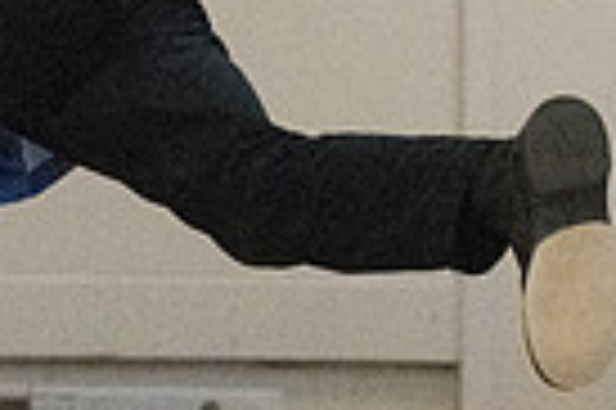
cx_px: -270
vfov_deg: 1.9
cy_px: 194
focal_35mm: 739
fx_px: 12630
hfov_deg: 2.8
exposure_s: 1/1250
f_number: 4
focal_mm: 116
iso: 10000
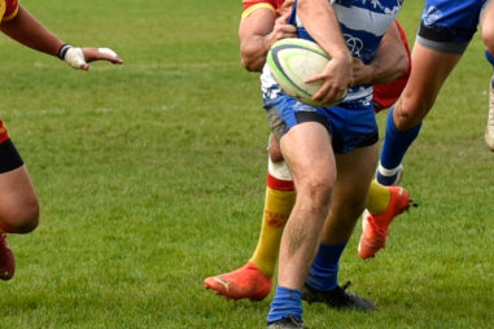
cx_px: 229
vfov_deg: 9.3
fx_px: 2017
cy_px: 74
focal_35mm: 147
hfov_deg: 14.0
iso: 160
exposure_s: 1/800
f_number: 4
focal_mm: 70
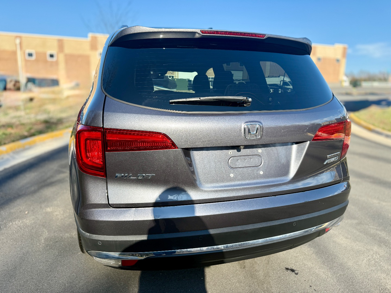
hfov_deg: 71.6
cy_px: 146
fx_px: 271
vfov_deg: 56.8
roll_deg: -1.7
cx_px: 196
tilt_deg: -10.9
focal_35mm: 24
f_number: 1.78
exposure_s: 1/2000
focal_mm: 6.76
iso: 80
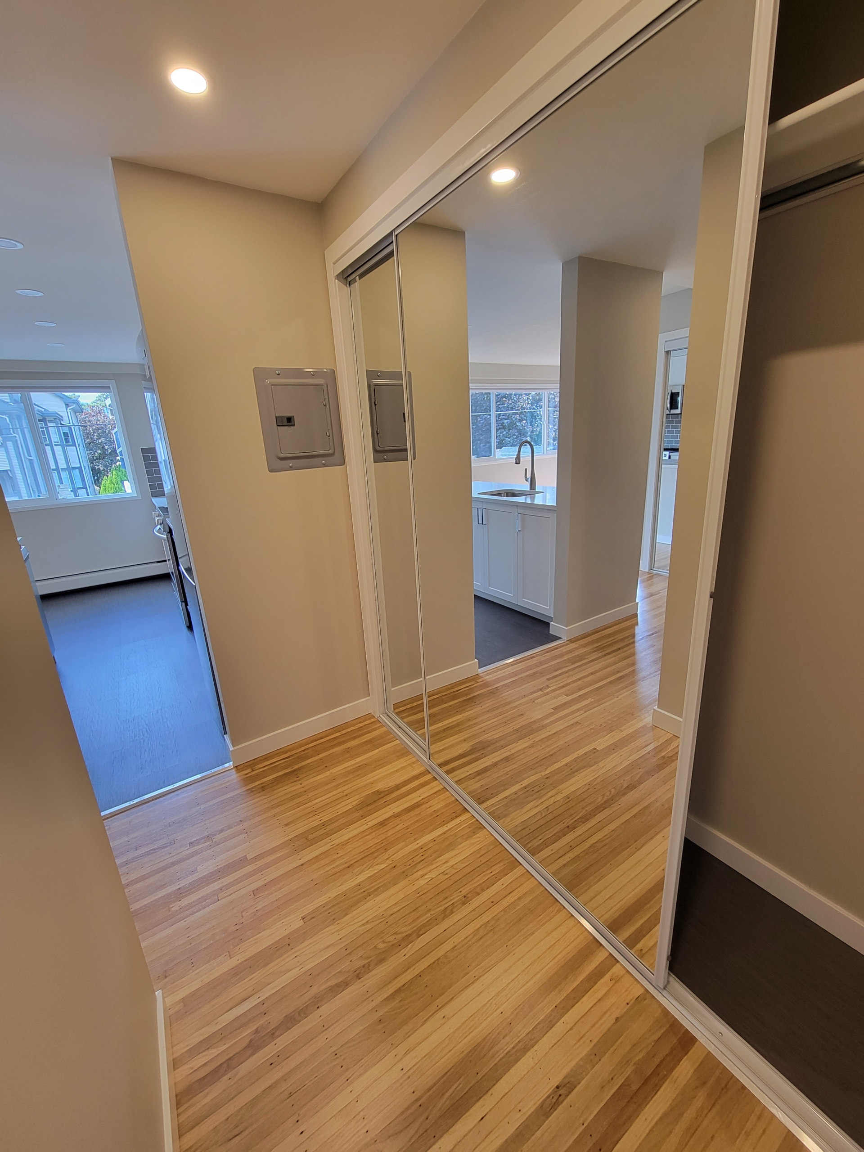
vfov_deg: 106.2
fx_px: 433
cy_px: 576
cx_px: 432
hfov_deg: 89.9
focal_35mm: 13
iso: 160
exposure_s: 1/60
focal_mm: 2.2
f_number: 2.2
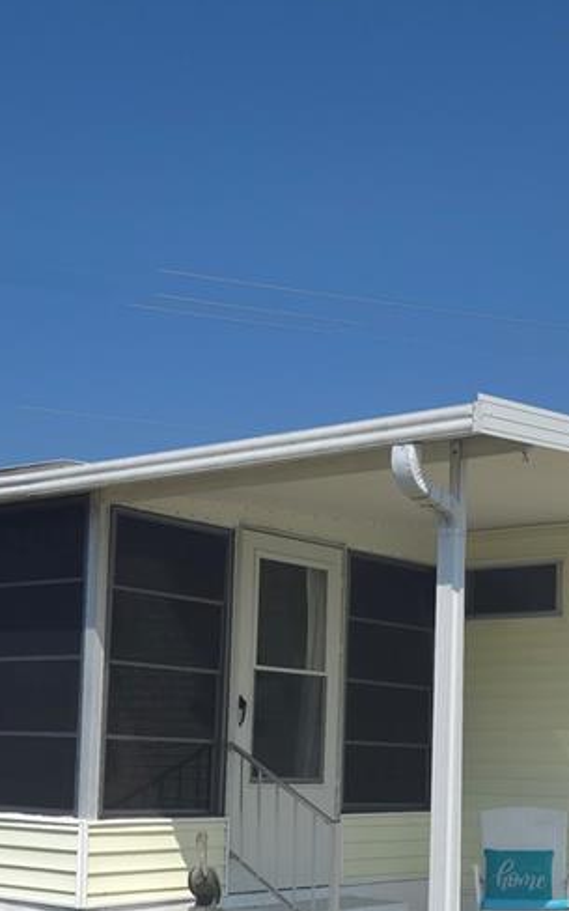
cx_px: 347
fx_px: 1489
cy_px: 633
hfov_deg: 21.6
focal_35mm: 60
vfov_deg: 33.6
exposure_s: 1/3480
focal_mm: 5.4
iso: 50
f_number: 1.8
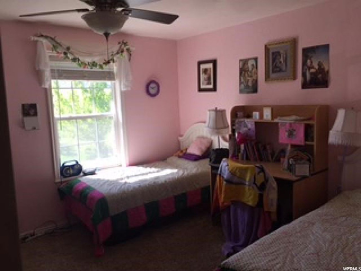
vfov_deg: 48.2
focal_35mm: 29
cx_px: 180
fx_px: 302
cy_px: 136
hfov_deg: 61.7
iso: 32
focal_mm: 4.15
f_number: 2.2
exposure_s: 1/153
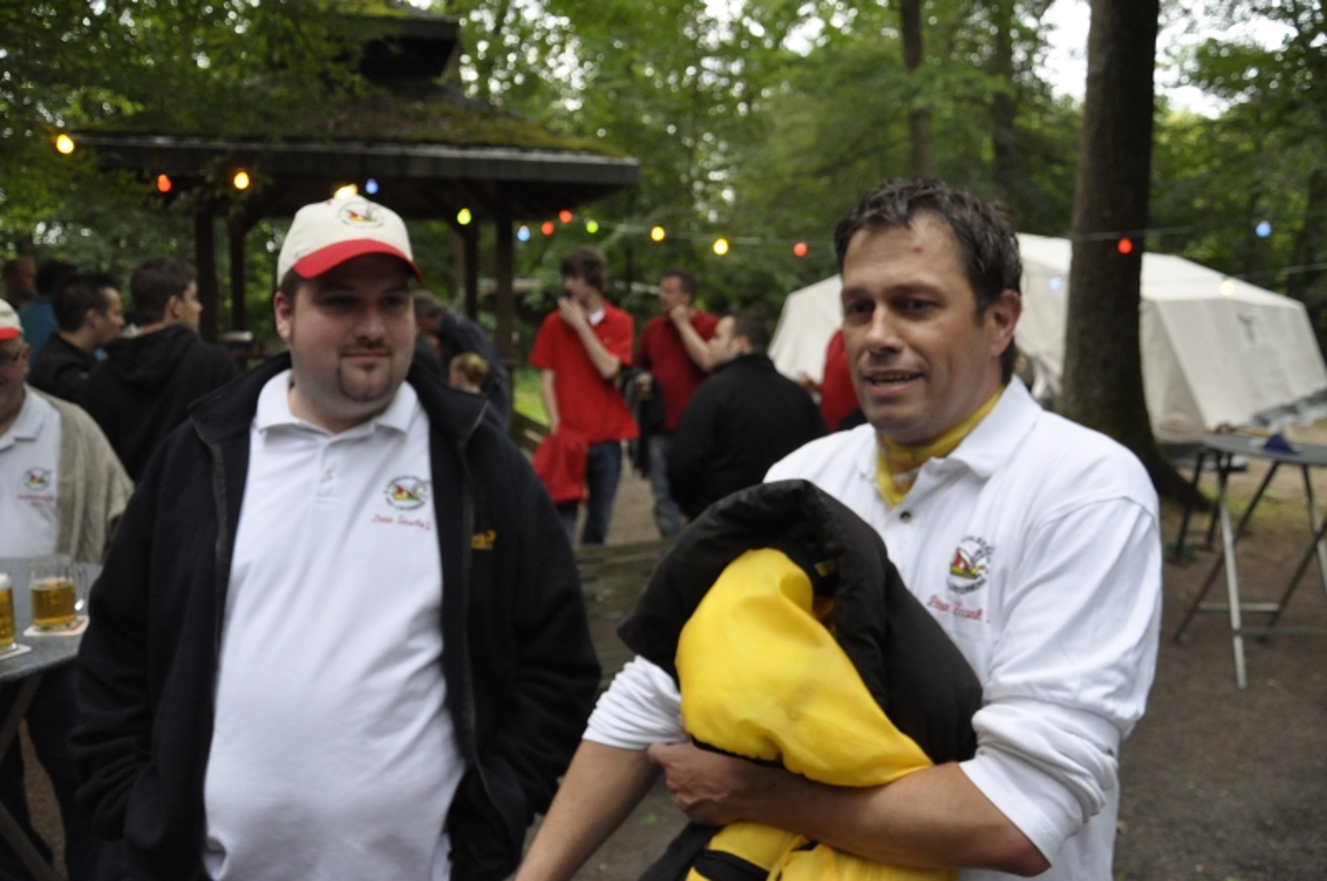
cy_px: 440
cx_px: 664
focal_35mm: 27
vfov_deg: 47.8
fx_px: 994
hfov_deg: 67.5
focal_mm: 18
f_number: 3.5
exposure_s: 1/160
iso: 1600
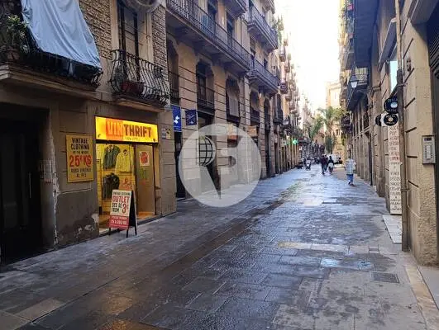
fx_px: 292
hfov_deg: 73.8
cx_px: 220
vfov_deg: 59.0
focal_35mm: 23
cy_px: 165
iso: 250
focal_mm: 6.11
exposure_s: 1/100
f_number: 1.7
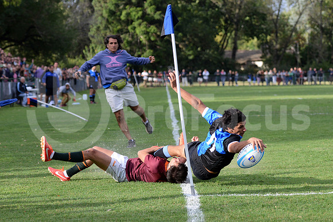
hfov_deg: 14.2
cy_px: 111
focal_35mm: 145
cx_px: 166
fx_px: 1342
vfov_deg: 9.5
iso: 800
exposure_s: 1/1250
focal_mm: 145
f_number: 4
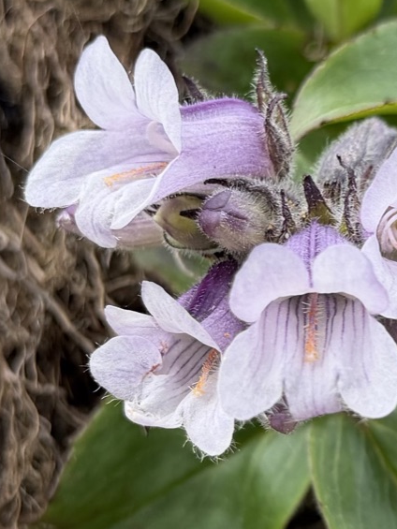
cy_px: 162
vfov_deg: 28.3
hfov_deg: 21.3
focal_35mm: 68
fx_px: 1039
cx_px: 321
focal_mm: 6.76
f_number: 1.78
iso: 100
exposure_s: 1/1812
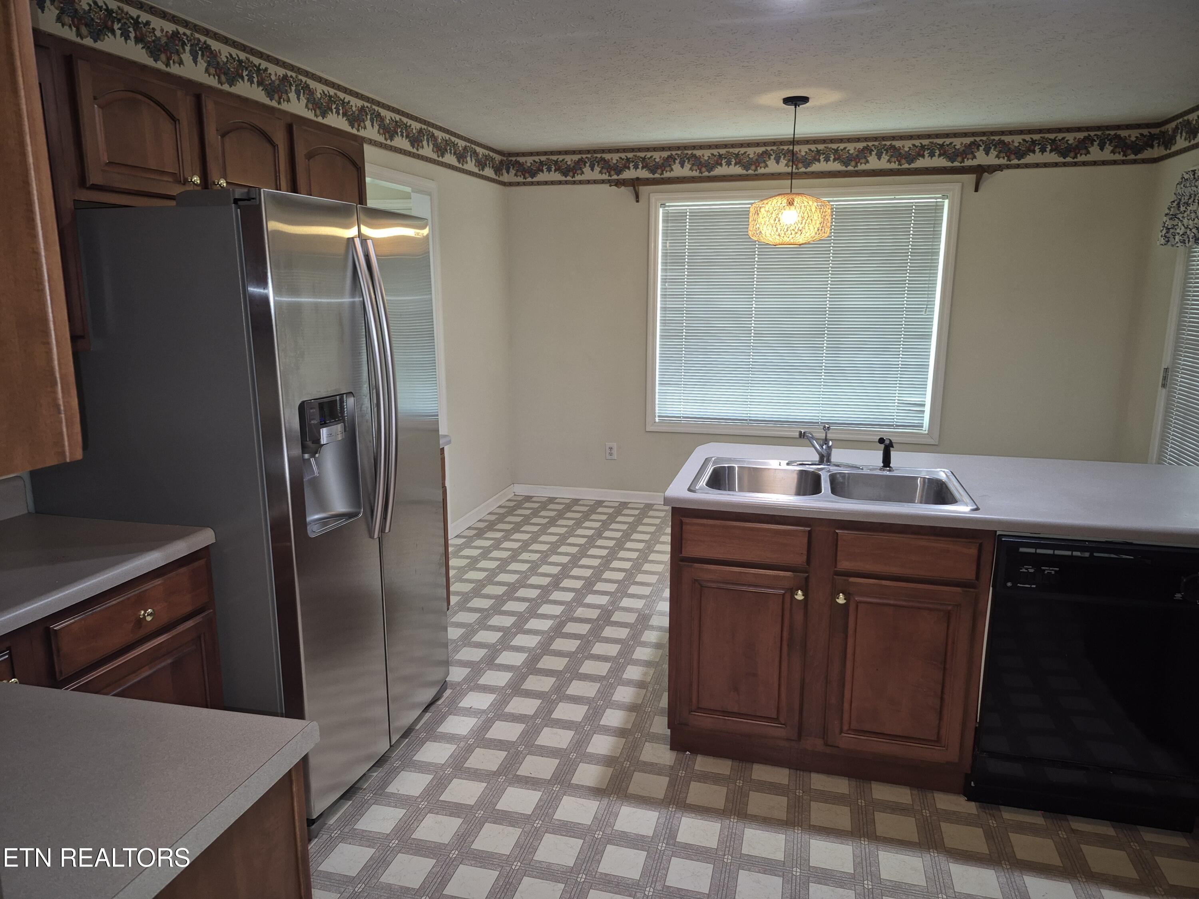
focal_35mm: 23
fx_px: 797
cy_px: 450
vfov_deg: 58.9
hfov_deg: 73.9
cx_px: 600
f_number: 1.8
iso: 100
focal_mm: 5.4
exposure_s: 1/24
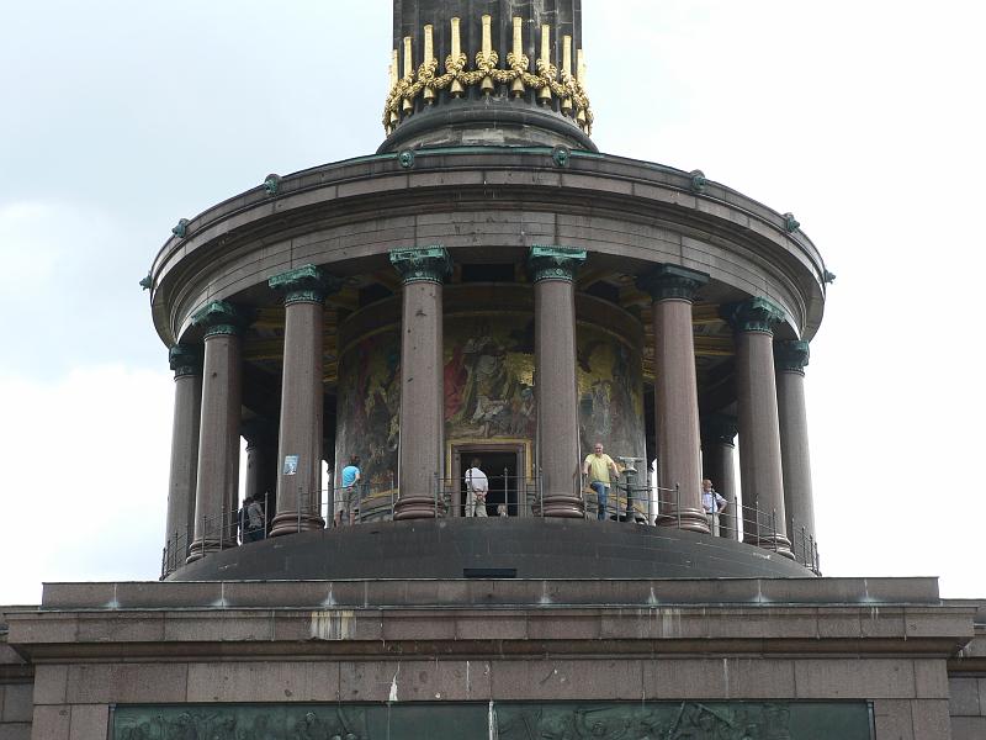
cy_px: 370
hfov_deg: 27.8
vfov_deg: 21.0
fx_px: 1994
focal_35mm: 70
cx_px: 493
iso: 80
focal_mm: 11.6
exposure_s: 1/400
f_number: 4
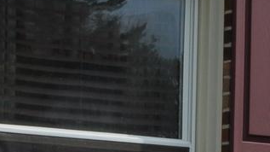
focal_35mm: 294
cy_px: 445
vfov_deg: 4.0
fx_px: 2107
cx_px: 52
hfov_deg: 7.3
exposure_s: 1/200
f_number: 16
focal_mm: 29
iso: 200
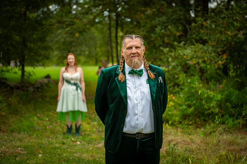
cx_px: 124
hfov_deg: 28.5
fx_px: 486
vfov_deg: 19.2
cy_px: 82
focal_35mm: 71
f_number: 2.8
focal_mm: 70
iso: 400
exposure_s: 1/1250
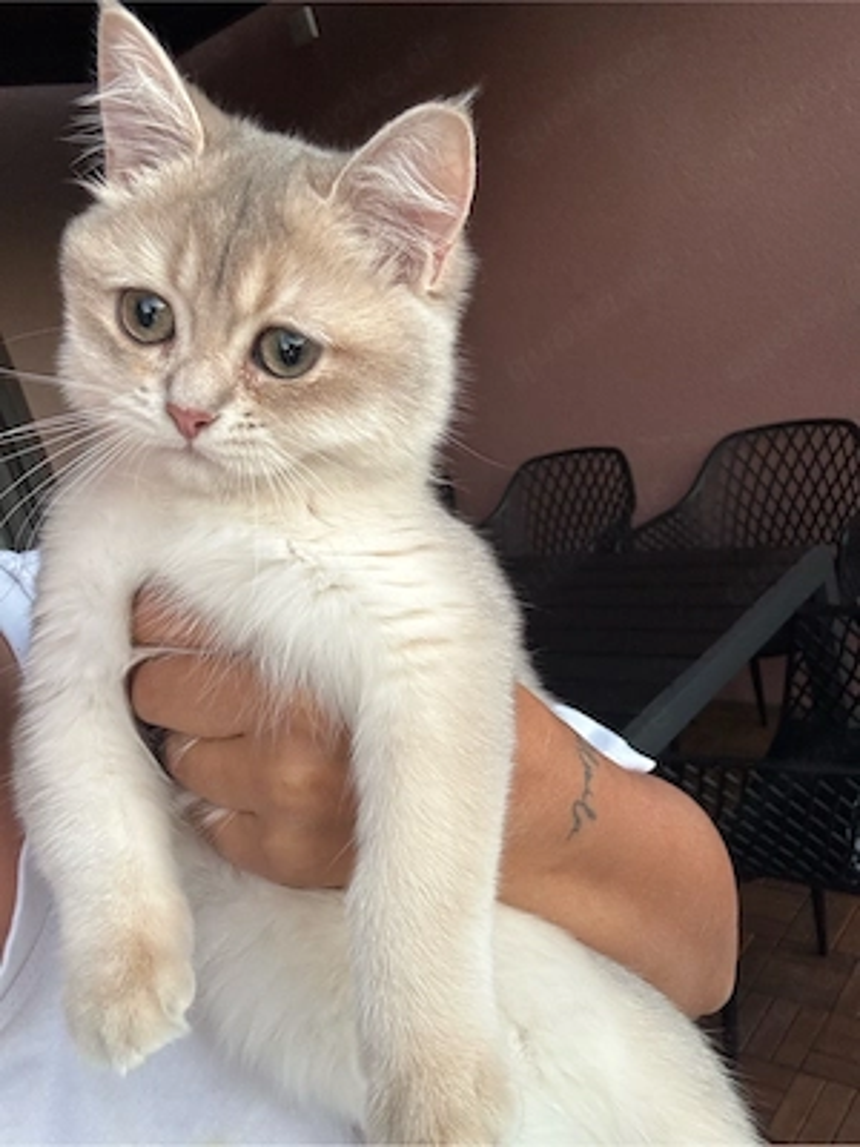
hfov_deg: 46.8
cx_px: 430
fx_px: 994
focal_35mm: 30
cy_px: 574
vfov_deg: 60.0
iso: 160
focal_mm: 2.69
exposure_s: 1/60
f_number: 1.9
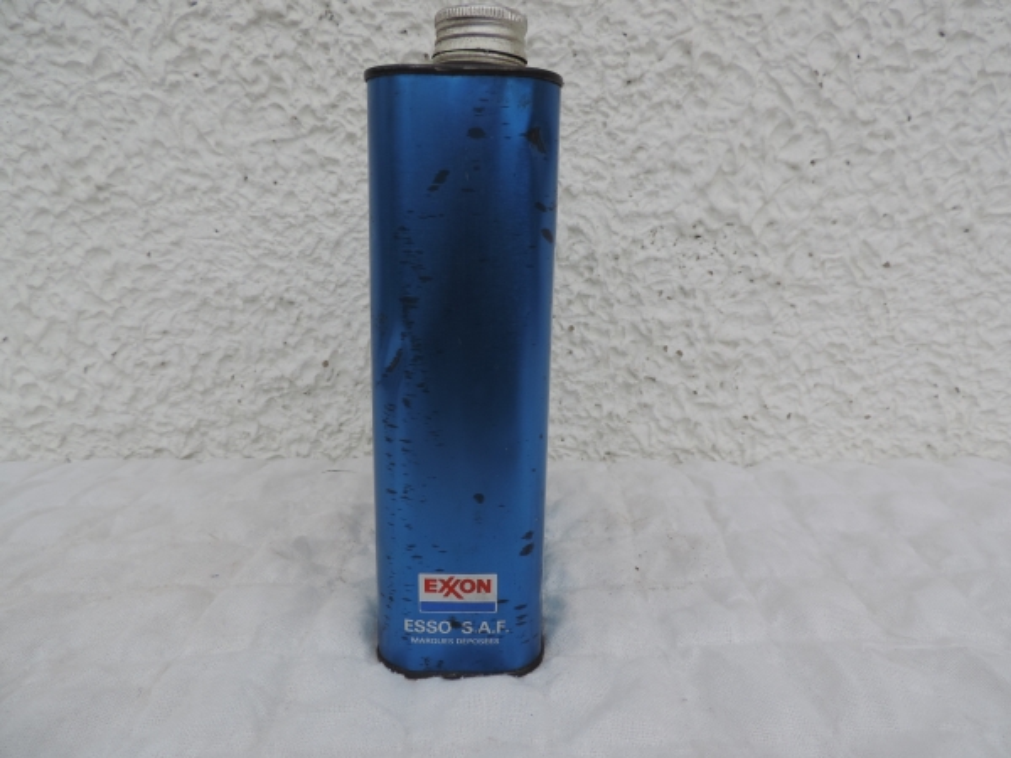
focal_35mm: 24
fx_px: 701
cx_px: 506
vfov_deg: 56.8
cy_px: 379
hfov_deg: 71.6
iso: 80
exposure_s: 1/125
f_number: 3
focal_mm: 4.3
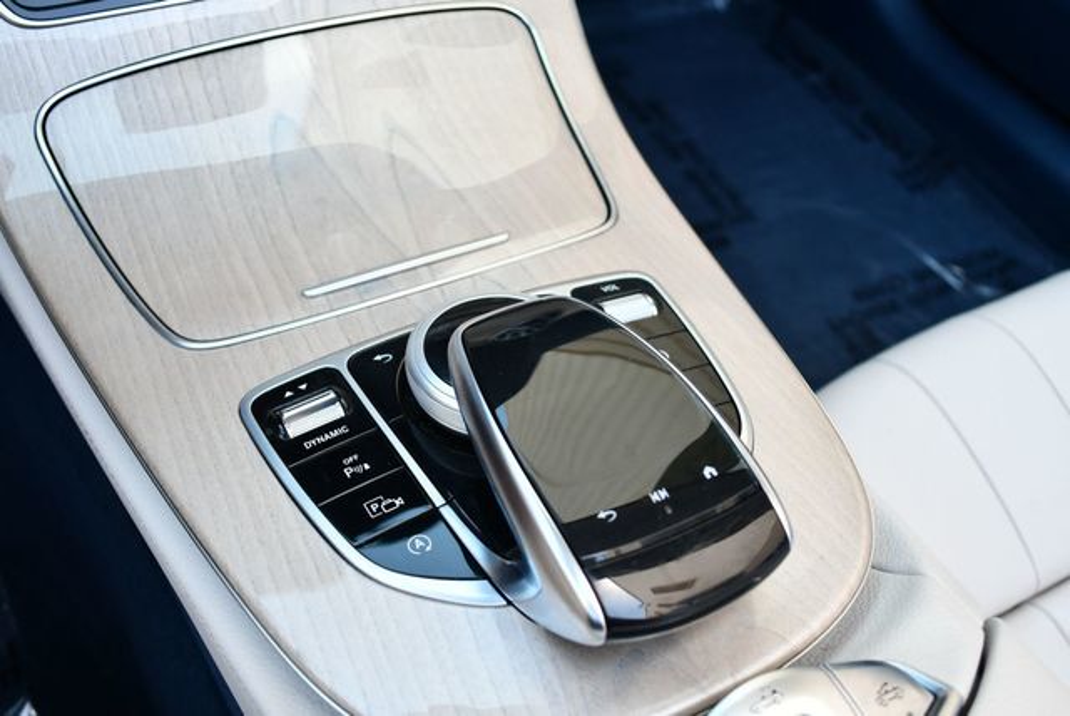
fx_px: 1071
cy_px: 358
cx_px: 535
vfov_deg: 36.9
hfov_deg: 53.1
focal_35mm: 36
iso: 450
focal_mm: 18
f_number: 3.5
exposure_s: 1/250
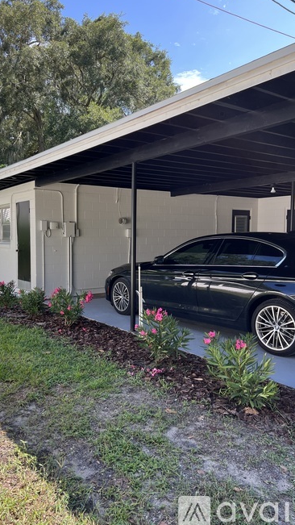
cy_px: 259
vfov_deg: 66.1
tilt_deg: -1.9
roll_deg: +0.5
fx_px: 403
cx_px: 107
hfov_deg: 39.8
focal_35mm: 29
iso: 50
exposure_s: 1/687
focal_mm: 5.7
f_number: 1.5
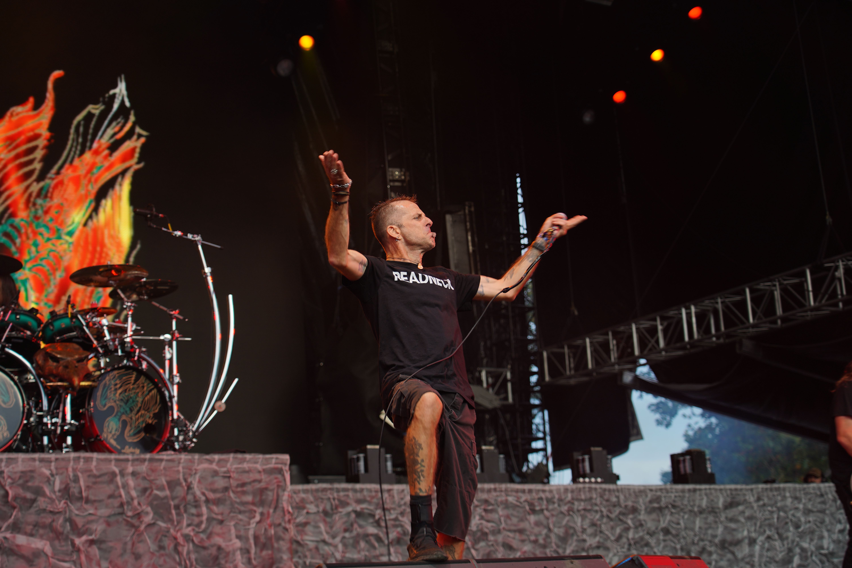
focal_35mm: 60
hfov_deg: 33.4
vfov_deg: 22.6
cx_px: 426
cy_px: 284
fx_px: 1420
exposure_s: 1/125
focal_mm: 60
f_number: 4
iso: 125
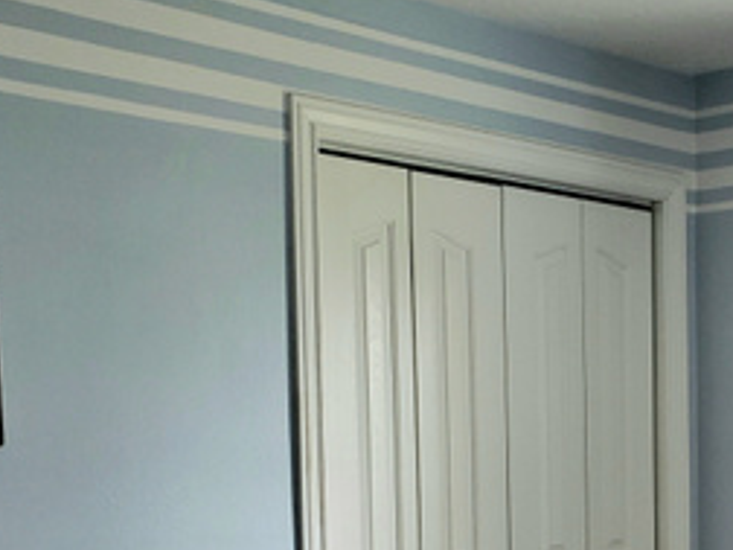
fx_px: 1398
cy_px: 553
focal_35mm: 66
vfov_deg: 21.5
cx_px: 748
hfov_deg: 27.5
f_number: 2.4
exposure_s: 1/60
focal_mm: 4.3
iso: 160
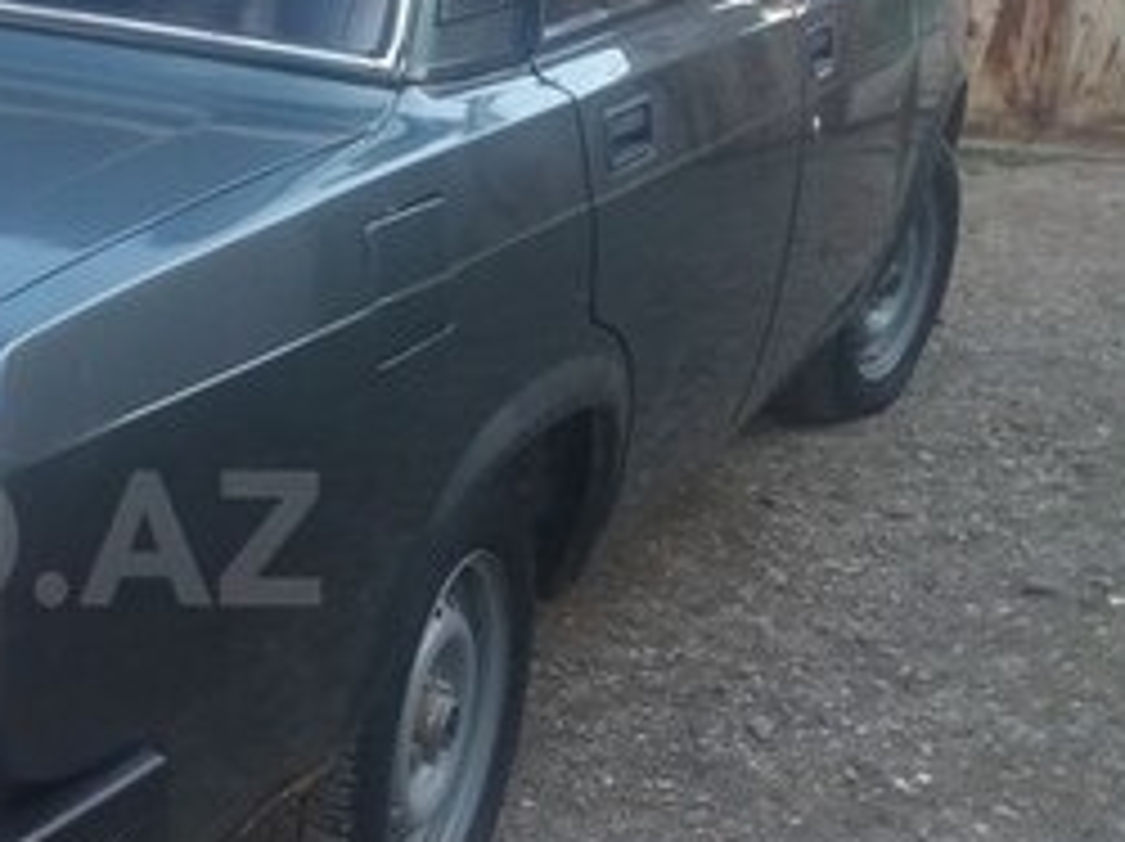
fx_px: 2403
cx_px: -140
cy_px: 538
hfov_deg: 24.4
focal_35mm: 74
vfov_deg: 19.8
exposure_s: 1/168
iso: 64
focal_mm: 3.7
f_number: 1.9
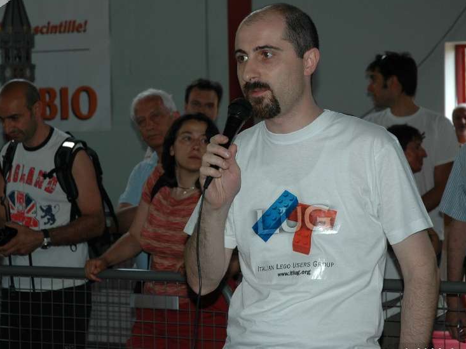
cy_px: 148
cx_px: 231
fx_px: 1490
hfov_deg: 17.8
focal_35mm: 111
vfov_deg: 13.4
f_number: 4.5
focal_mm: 55
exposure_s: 1/60
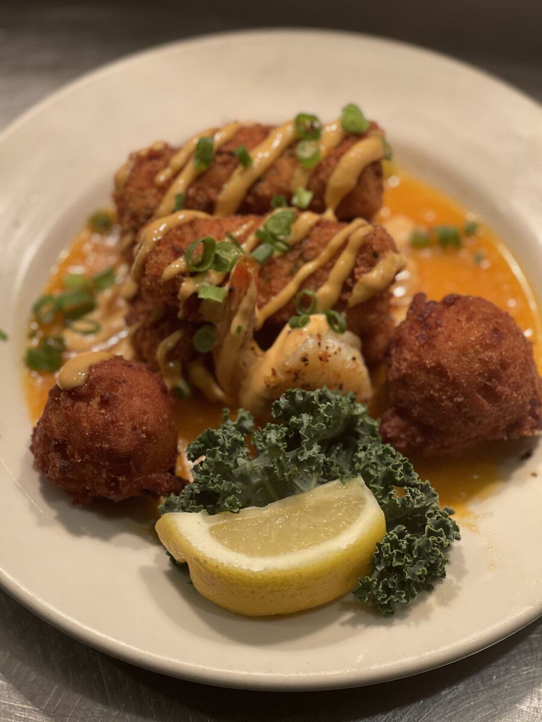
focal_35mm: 64
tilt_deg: -56.2
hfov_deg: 22.9
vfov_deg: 30.3
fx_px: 1336
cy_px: 361
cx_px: 271
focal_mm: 7.5
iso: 160
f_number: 2.2
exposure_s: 1/120
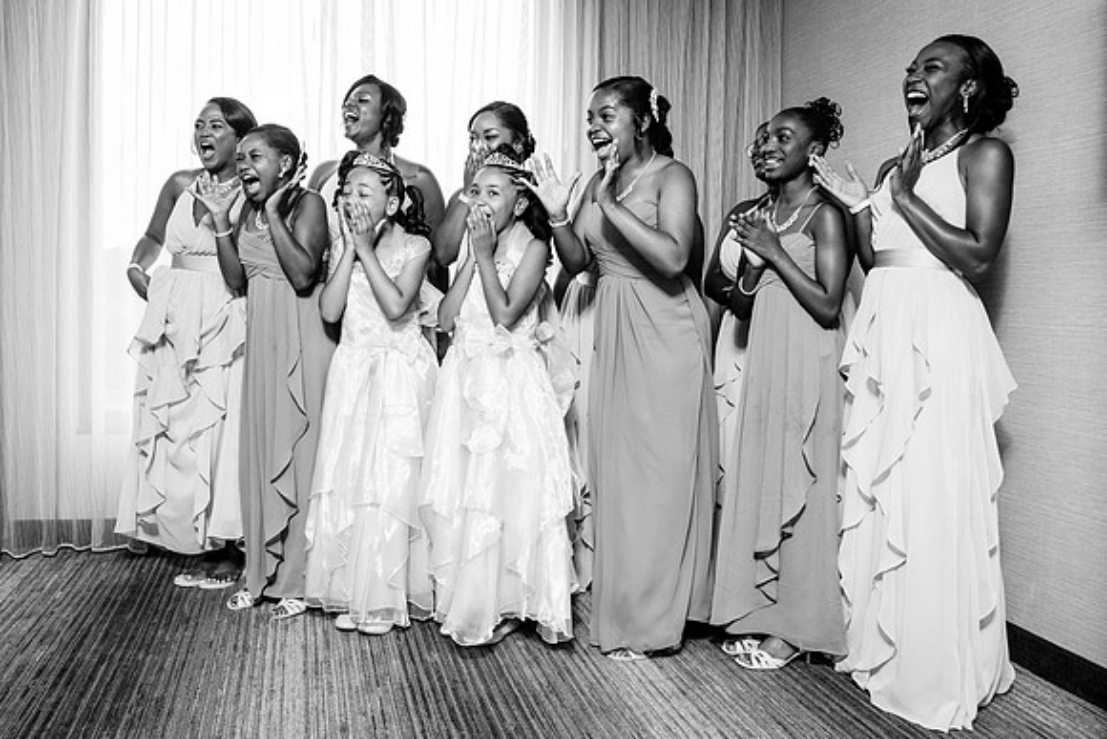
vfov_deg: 43.5
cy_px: 328
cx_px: 491
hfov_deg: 61.7
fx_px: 924
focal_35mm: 30
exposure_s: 1/200
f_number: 4
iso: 640
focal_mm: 27
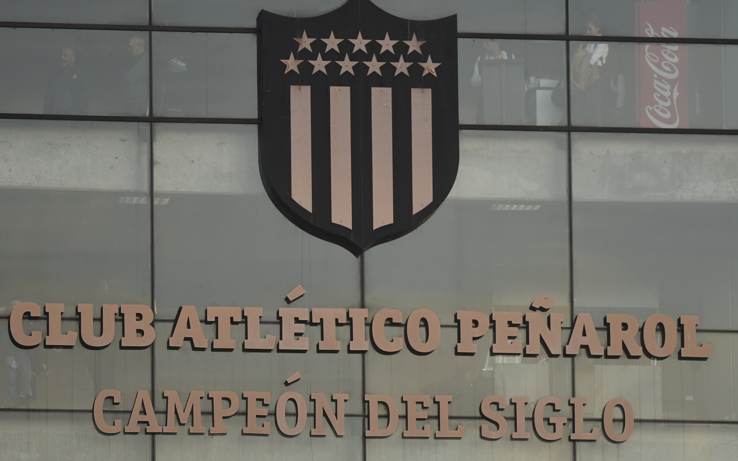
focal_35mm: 459
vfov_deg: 2.9
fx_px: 9232
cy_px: 232
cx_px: 369
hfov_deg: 4.6
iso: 1000
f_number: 2.8
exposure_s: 1/2000
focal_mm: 300
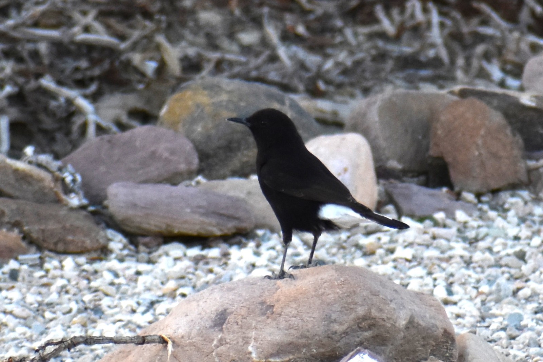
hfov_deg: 4.6
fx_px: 6788
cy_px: 181
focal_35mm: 450
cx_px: 272
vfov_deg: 3.1
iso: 800
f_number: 6.3
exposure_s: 1/500
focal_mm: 300
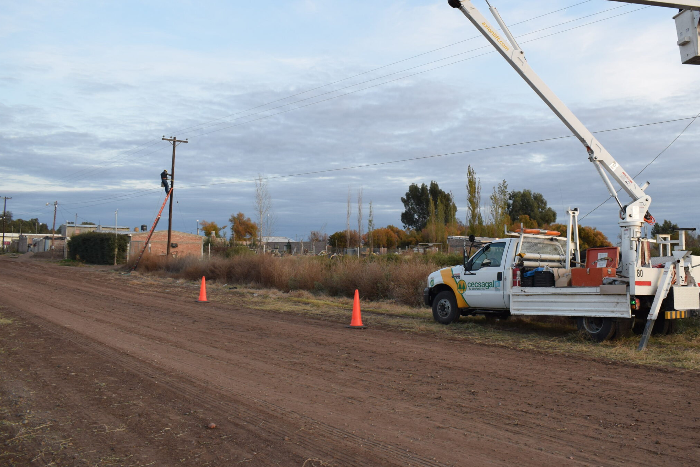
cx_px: 403
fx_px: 661
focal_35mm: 34
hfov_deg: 55.6
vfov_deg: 38.8
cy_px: 203
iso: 400
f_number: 5.6
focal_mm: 18
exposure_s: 1/125
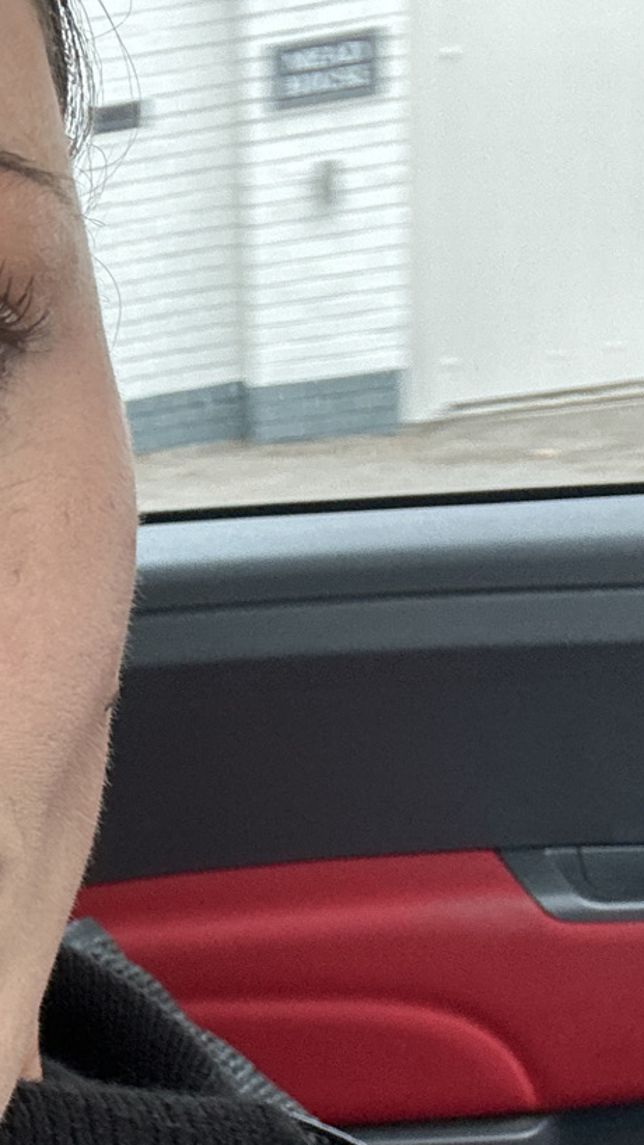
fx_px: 1942
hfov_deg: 16.8
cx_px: -367
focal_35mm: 64
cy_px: 747
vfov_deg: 32.6
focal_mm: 2.69
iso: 50
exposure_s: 1/121
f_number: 1.9
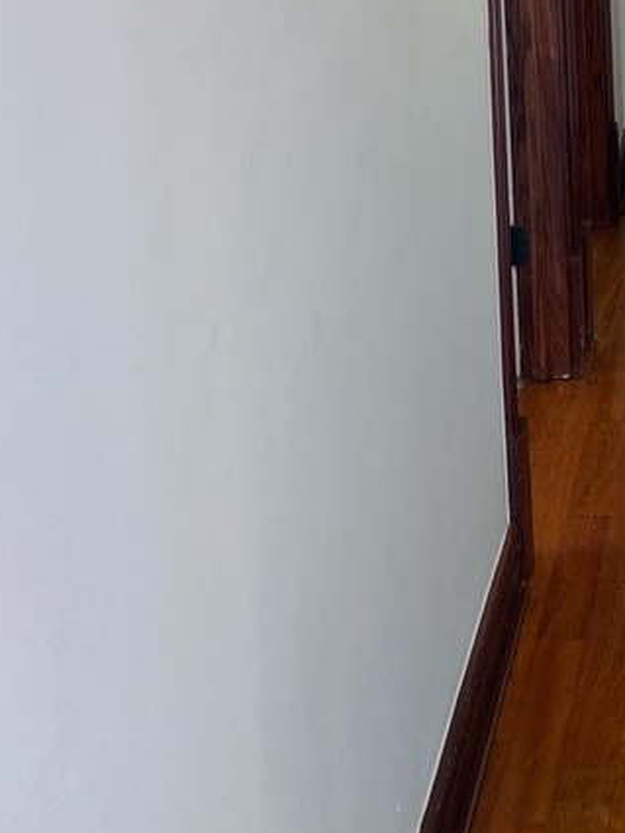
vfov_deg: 26.5
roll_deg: +1.2
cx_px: 670
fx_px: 1588
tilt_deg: -4.3
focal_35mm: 66
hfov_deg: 21.3
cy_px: -137
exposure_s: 1/120
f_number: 1.8
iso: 125
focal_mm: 4.25
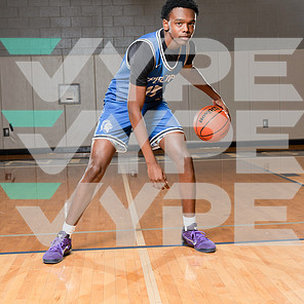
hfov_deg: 27.7
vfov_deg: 27.7
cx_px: 153
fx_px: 616
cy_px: 143
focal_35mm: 62
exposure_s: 1/250
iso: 400
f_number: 5.6
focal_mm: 48
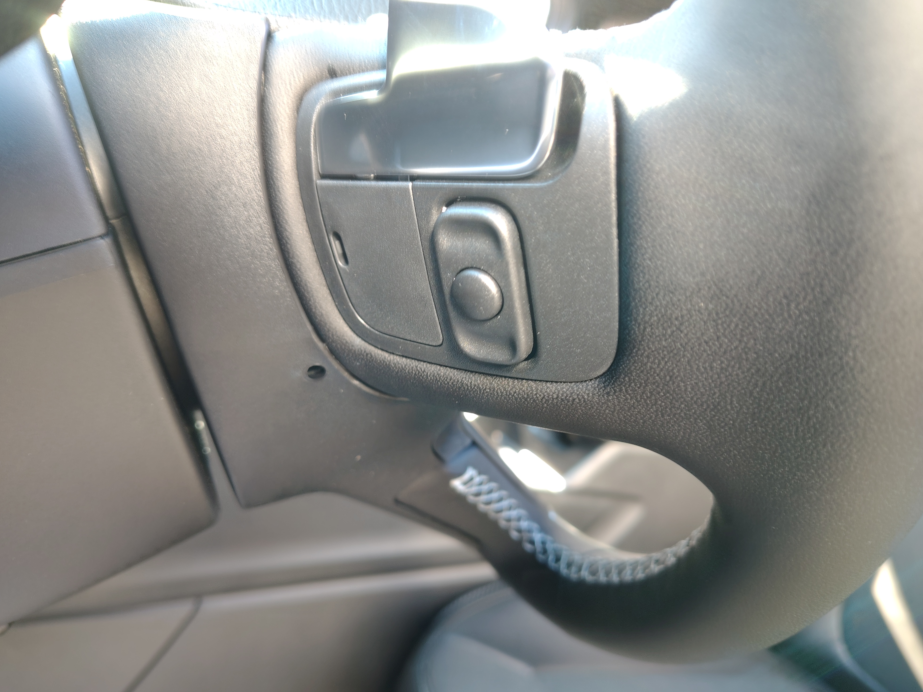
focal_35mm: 25
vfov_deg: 54.9
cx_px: 459
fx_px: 667
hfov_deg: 69.4
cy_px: 341
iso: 100
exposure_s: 1/12.5
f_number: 1.8
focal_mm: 5.56
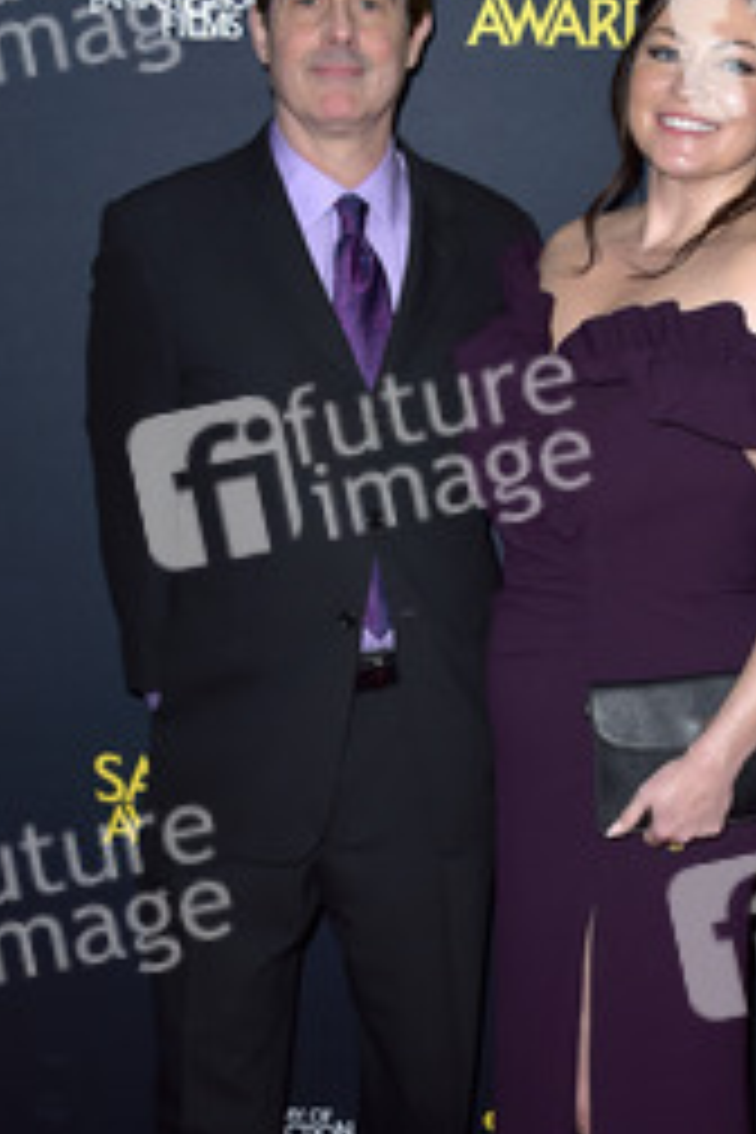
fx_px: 1701
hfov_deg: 25.0
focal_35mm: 54
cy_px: 688
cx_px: 493
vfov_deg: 36.7
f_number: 6.3
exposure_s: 1/250
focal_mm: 34
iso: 250
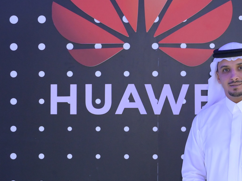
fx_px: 622
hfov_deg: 22.0
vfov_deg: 16.6
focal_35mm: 89
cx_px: 146
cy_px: 97
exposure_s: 1/125
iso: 4000
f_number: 4
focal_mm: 42
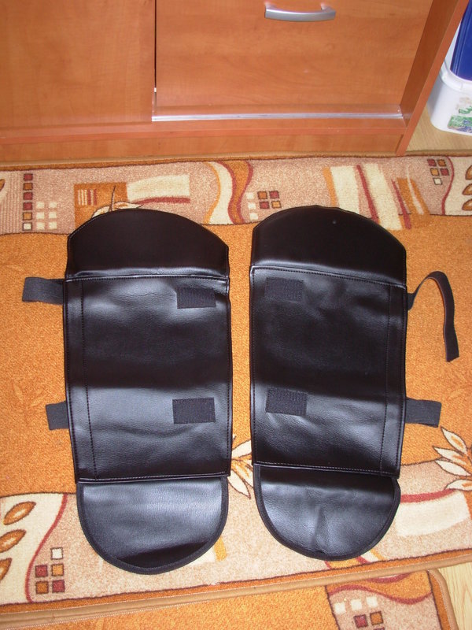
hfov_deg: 37.7
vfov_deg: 49.0
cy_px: 315
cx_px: 236
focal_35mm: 38
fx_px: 691
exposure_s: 1/32.9
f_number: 2.9
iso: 51
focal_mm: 6.3
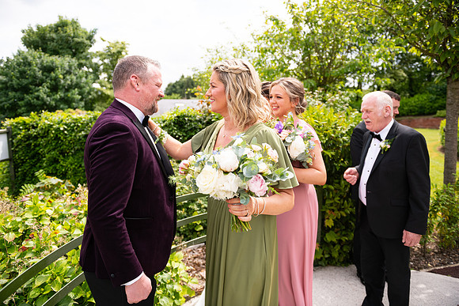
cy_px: 153
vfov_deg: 53.2
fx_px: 306
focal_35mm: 24
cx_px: 230
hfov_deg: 73.7
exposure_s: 1/2000
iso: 250
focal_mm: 24
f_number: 3.5
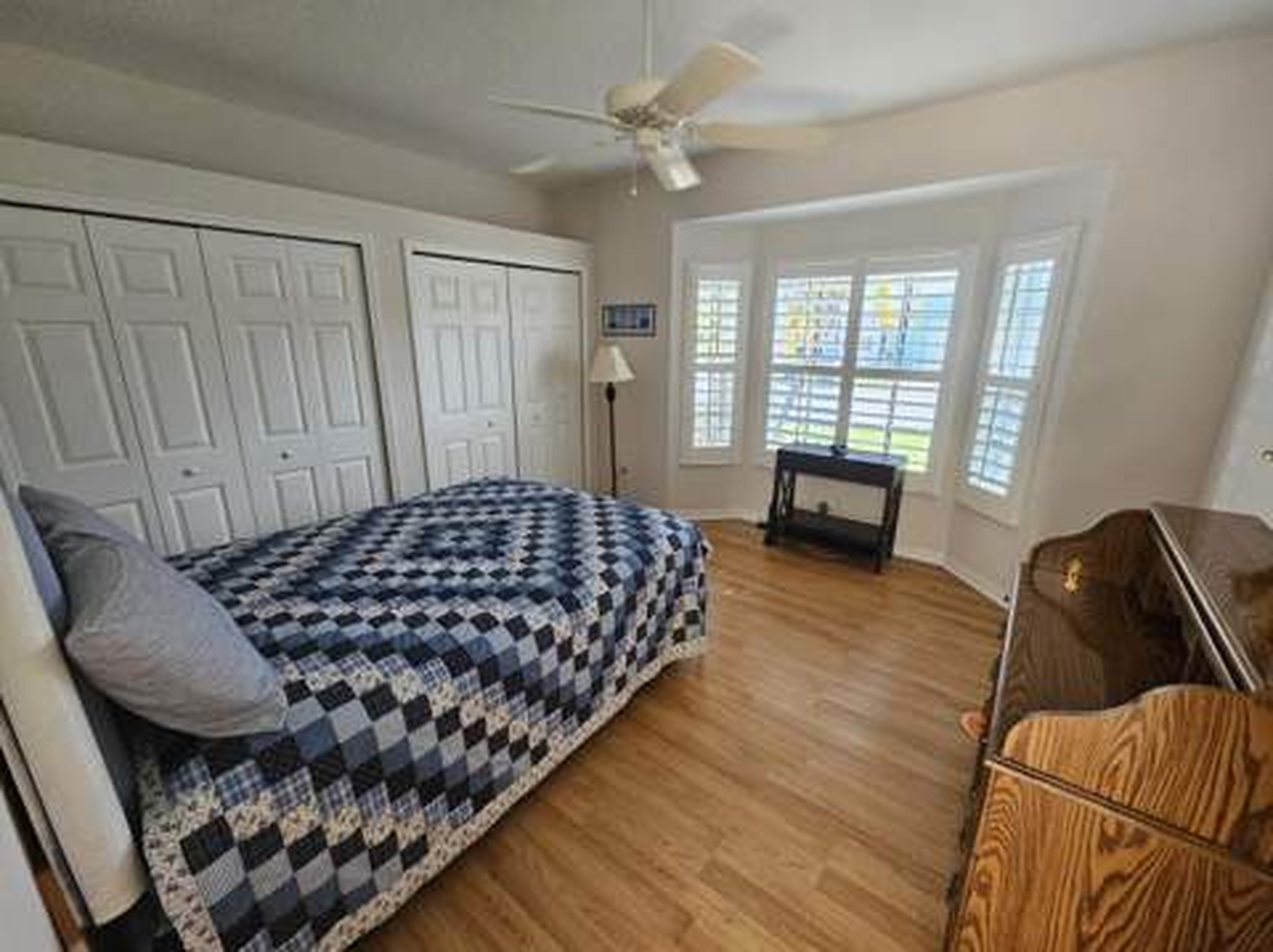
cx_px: 636
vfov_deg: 89.8
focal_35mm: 13
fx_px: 478
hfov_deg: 106.2
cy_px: 476
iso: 400
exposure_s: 1/77.4
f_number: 2.2
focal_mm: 2.2
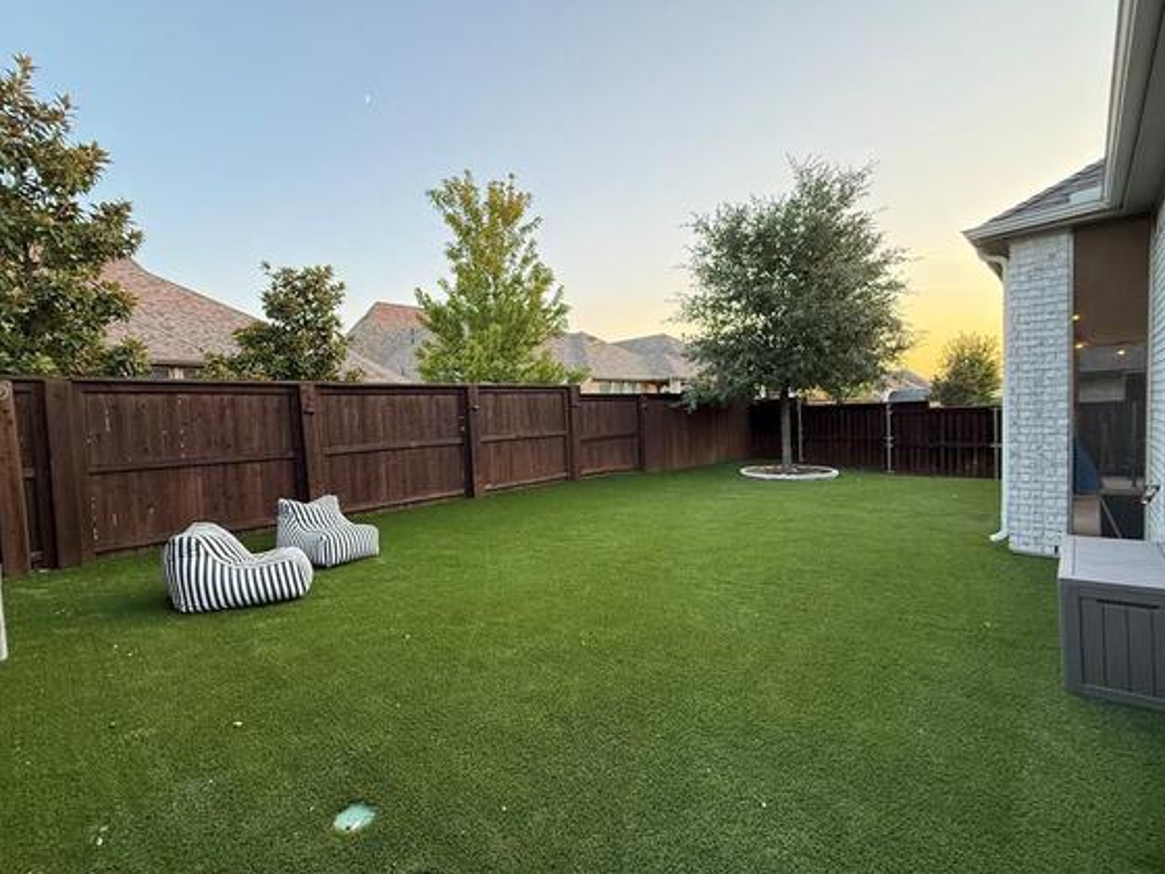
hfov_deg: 94.5
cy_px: 447
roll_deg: +2.7
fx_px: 538
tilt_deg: -2.3
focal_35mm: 16
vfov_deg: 78.1
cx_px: 564
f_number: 2.2
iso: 200
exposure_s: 1/99
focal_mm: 2.22
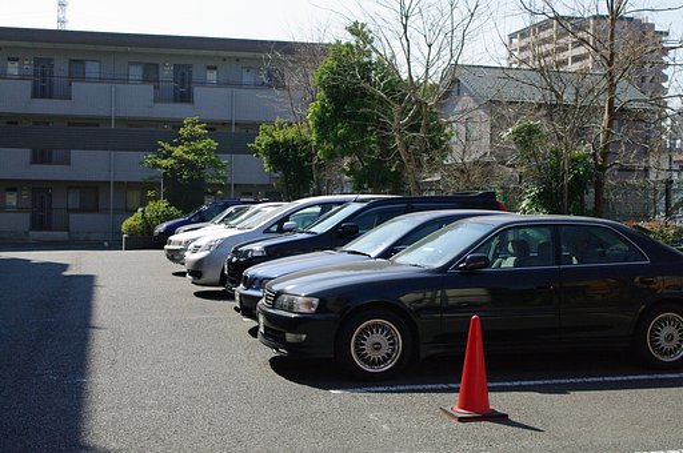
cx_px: 342
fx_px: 881
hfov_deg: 42.4
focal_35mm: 46
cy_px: 226
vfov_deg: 28.9
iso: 1250
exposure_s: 1/2000
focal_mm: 31
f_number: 7.1
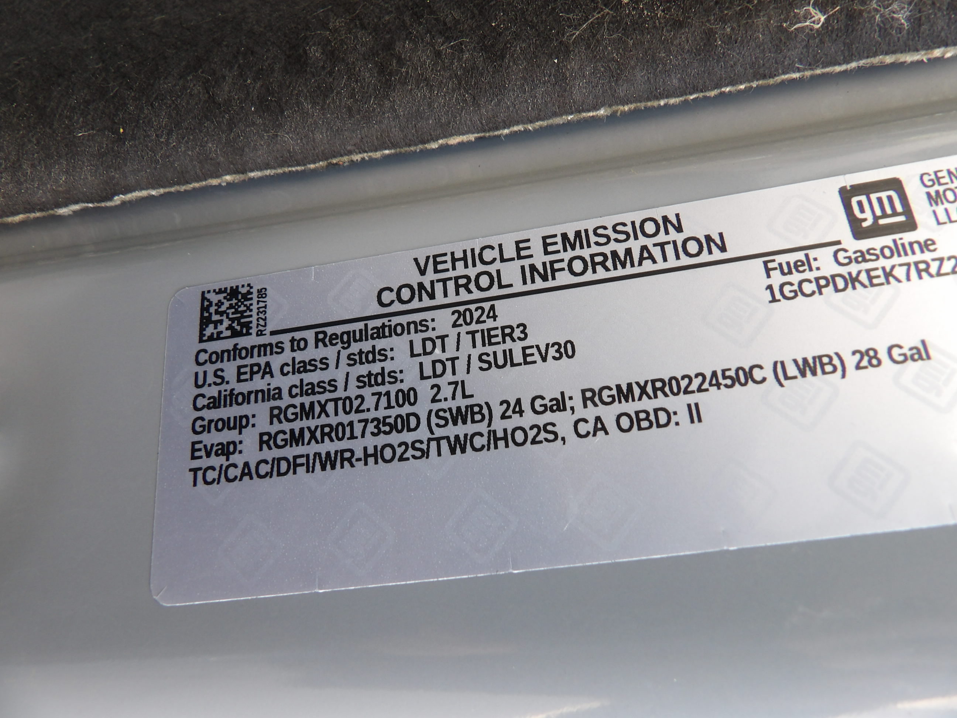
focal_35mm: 24
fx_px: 664
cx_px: 478
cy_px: 359
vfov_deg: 56.8
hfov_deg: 71.6
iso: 100
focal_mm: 4.3
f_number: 3.2
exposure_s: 1/36
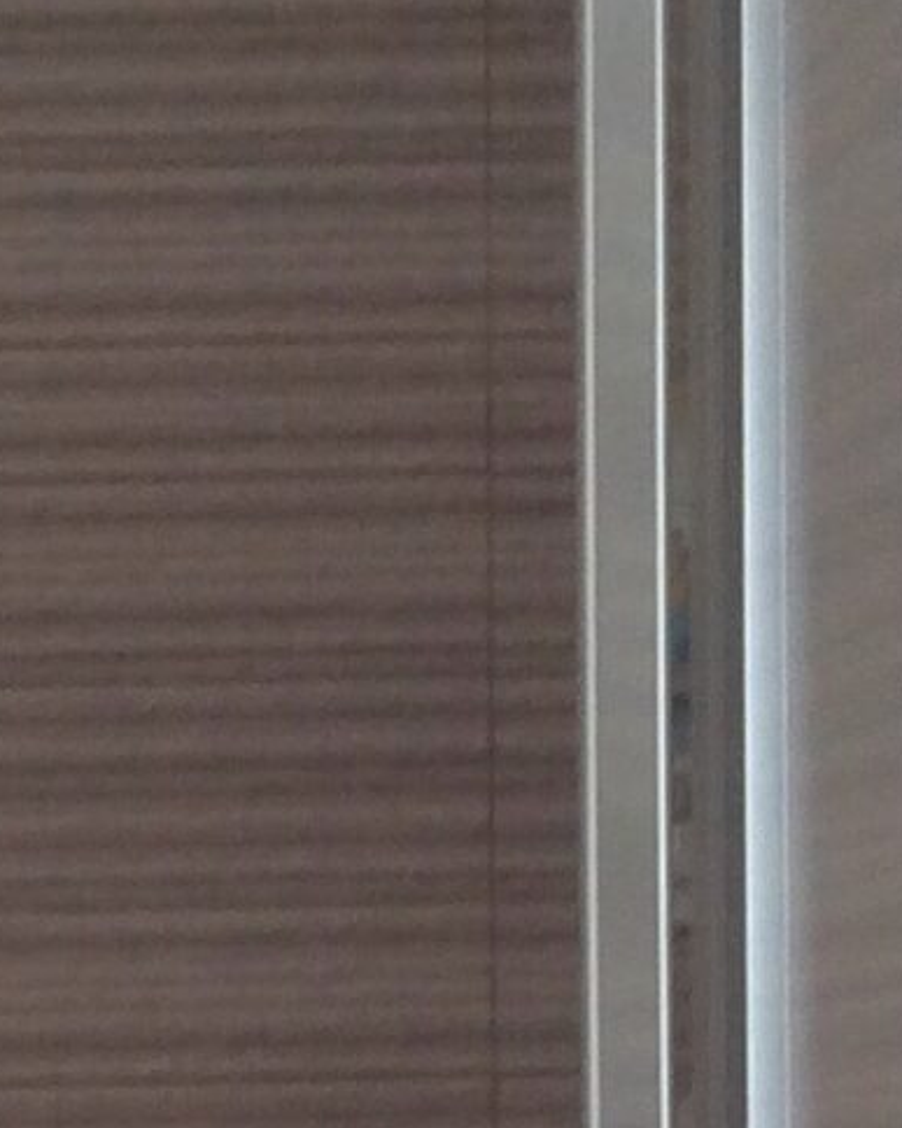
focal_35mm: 165
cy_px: 1445
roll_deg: +2.2
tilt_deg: -2.0
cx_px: -585
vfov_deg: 11.4
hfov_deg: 9.0
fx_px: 5508
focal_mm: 3.3
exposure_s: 1/25
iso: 32
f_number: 2.4
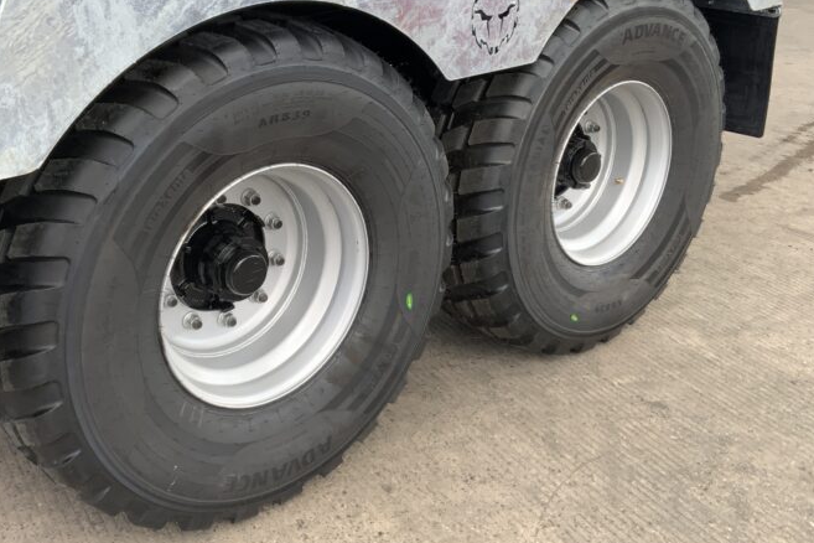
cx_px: 372
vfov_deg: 28.4
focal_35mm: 47
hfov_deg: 41.9
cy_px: 165
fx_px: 1063
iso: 16
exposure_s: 1/222
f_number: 1.8
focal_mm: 3
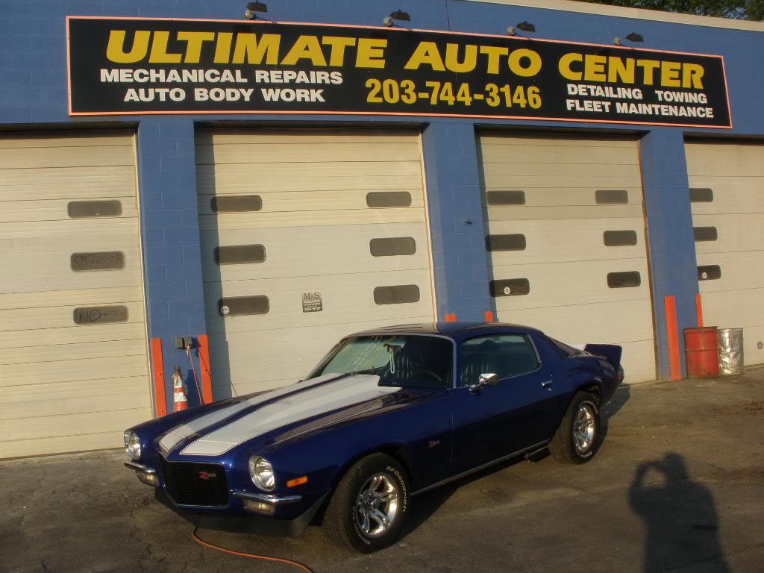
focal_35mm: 36
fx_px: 795
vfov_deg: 39.7
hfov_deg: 51.4
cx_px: 382
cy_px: 286
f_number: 5.6
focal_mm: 6.3
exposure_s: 1/320
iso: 64
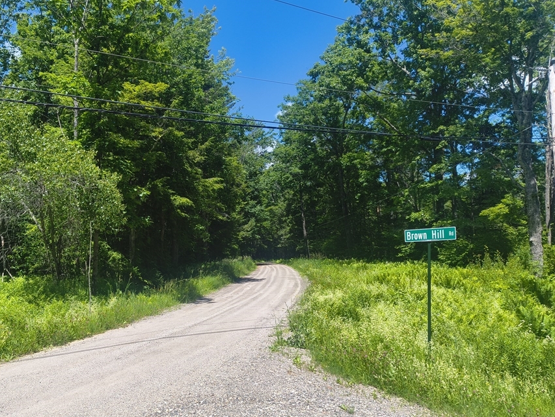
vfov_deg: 46.7
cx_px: 224
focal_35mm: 30
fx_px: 481
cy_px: 230
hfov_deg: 59.5
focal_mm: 4.68
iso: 100
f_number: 1.7
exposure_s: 1/826
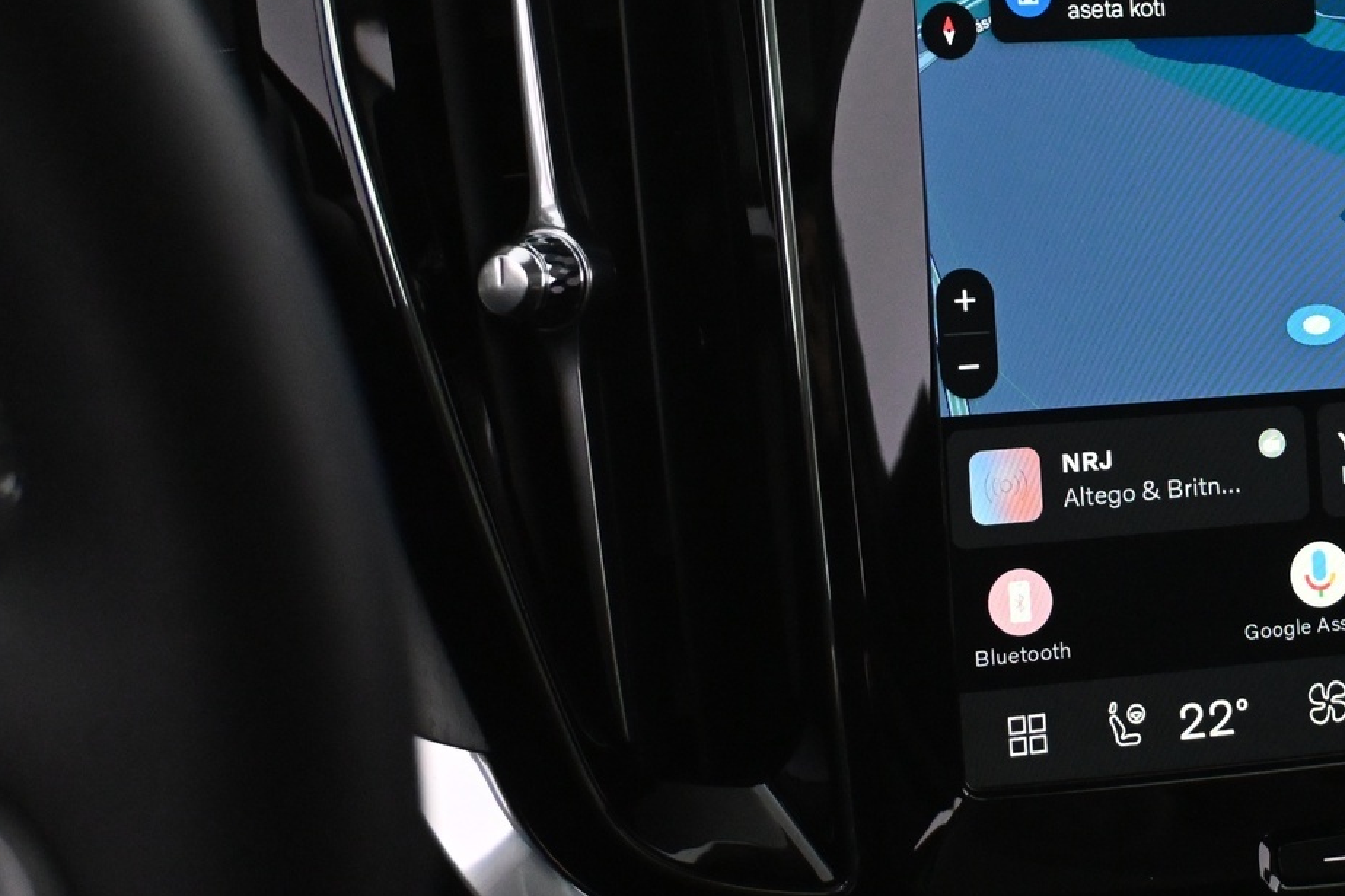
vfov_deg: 17.2
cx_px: 1156
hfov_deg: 25.1
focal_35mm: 79
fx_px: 2951
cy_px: 200
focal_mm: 30
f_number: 4.8
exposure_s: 1/60
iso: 5000
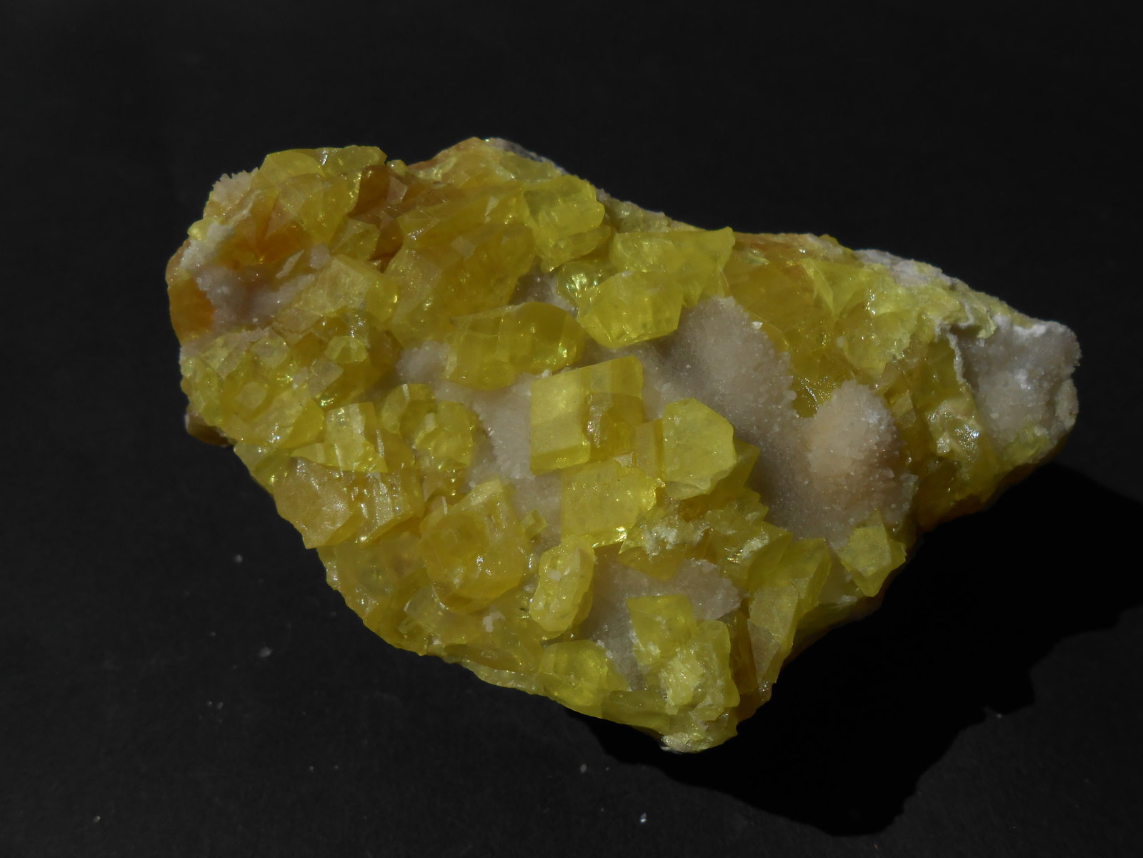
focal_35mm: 26
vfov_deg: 53.1
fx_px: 859
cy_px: 429
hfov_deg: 67.3
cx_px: 572
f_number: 11.5
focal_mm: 4.6
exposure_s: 1/400
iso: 80
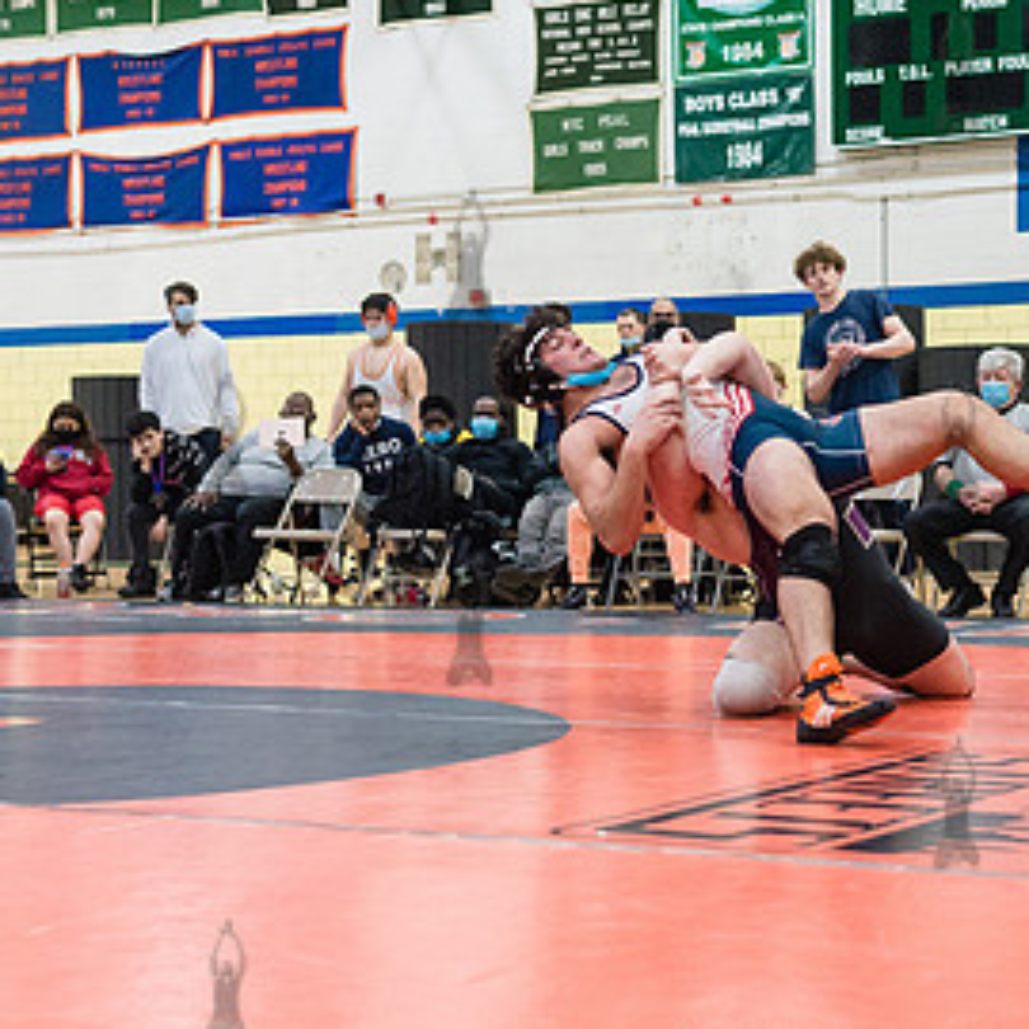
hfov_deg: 23.1
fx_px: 2489
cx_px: 780
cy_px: 559
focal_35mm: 74
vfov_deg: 23.4
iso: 4000
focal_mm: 35
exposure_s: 1/400
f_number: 3.5
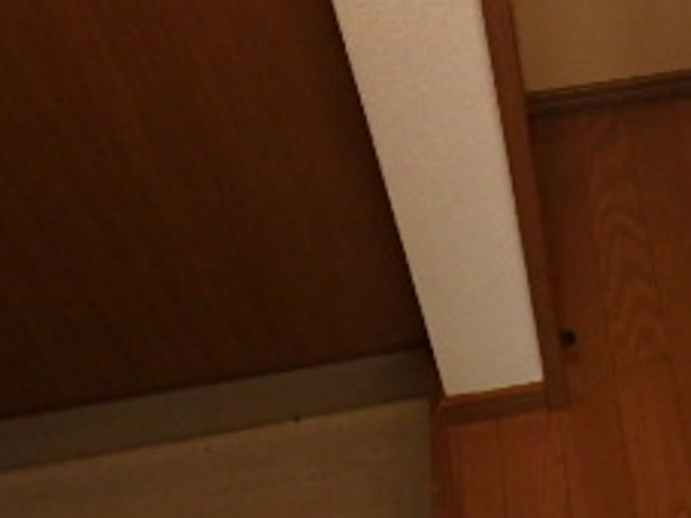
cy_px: -173
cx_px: 597
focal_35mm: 59
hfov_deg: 31.4
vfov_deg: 22.1
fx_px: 1178
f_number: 3.5
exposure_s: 1/30
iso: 500
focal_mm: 3.7
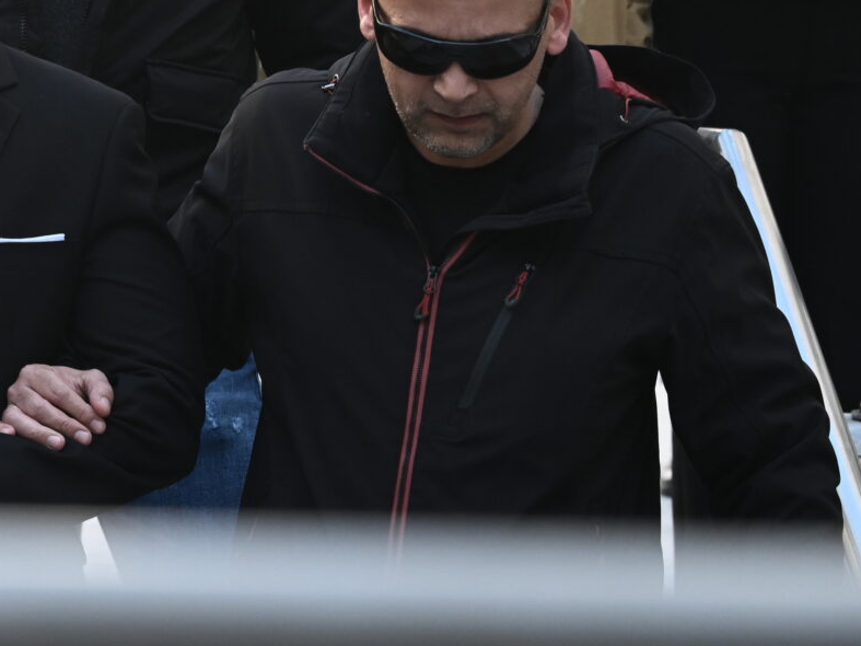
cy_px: 90
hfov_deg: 8.9
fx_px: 5446
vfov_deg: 6.8
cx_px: -147
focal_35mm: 219
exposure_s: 1/400
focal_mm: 70
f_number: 5
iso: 800
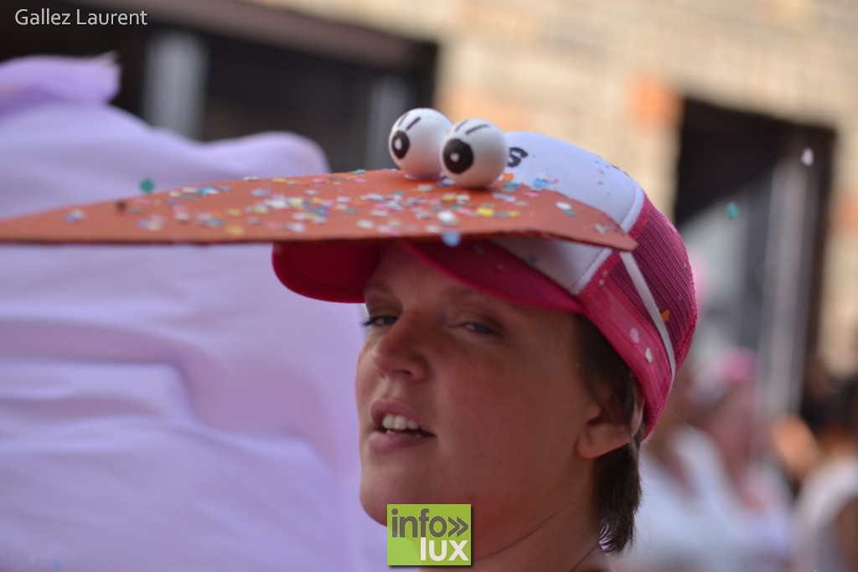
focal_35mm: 108
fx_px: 2574
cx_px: 429
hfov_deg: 18.9
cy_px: 286
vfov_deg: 12.7
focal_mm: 72
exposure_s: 1/640
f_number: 2.8
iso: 100
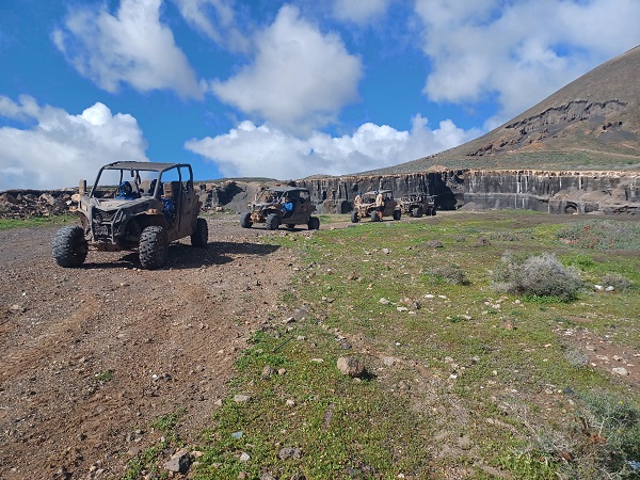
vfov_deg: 54.9
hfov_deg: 69.4
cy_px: 240
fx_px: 462
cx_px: 320
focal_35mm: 25
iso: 32
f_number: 1.8
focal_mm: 4.6
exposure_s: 1/595
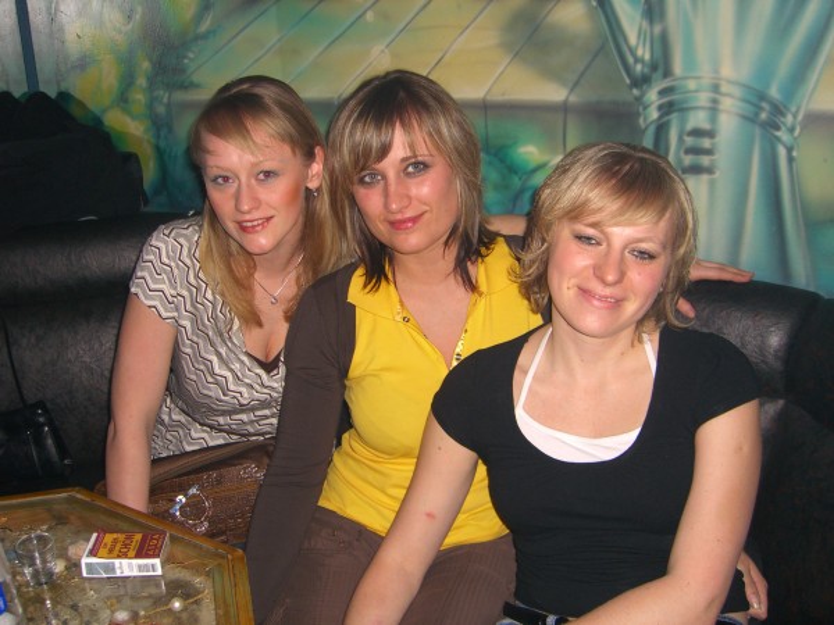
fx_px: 916
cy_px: 312
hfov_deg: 49.0
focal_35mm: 38
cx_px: 417
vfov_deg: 37.7
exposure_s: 1/60
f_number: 2.8
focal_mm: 7.9
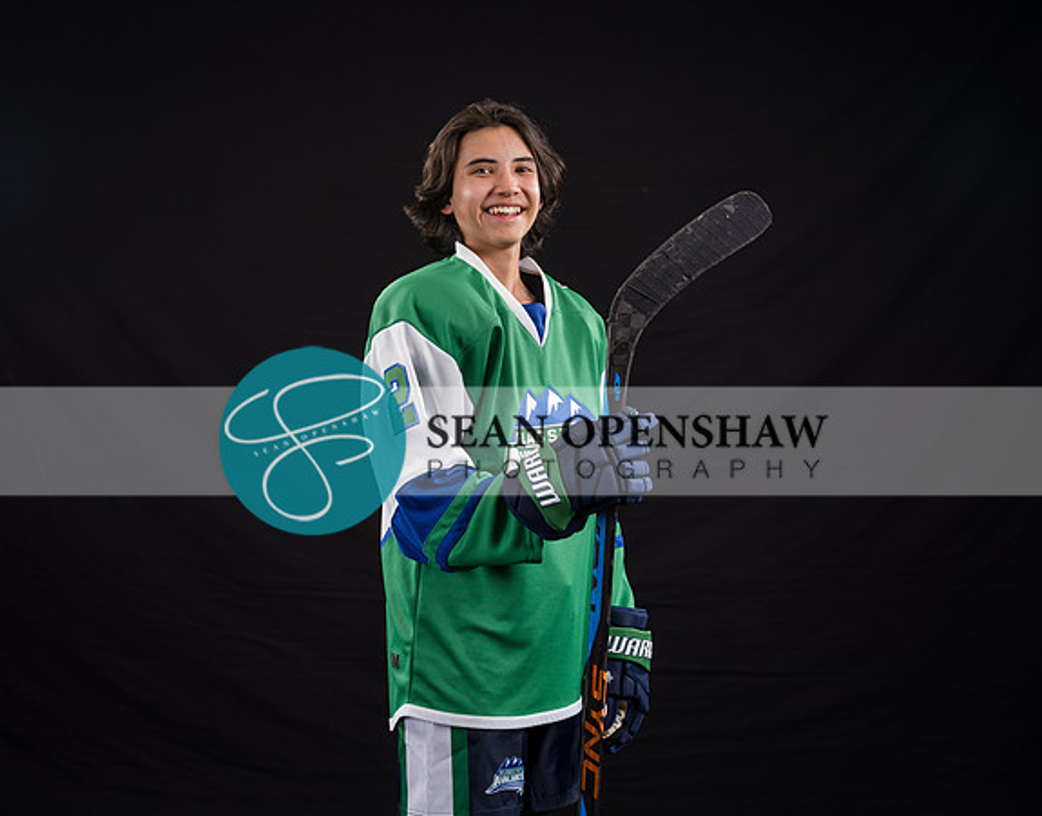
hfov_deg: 34.6
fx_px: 1669
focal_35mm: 55
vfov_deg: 27.5
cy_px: 408
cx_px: 430
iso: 80
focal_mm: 49.1
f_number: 2.8
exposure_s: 1/160
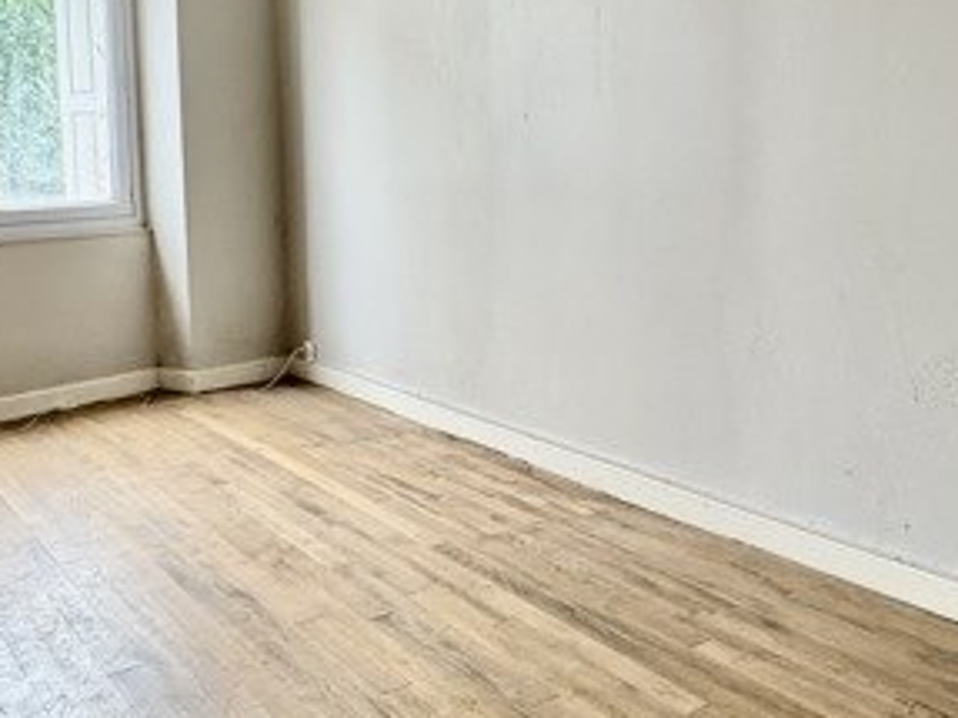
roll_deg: +0.8
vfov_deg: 36.4
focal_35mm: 39
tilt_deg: -5.6
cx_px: 511
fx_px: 1079
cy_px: 234
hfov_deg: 47.8
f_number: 2.2
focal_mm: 2.22
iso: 320
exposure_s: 1/97
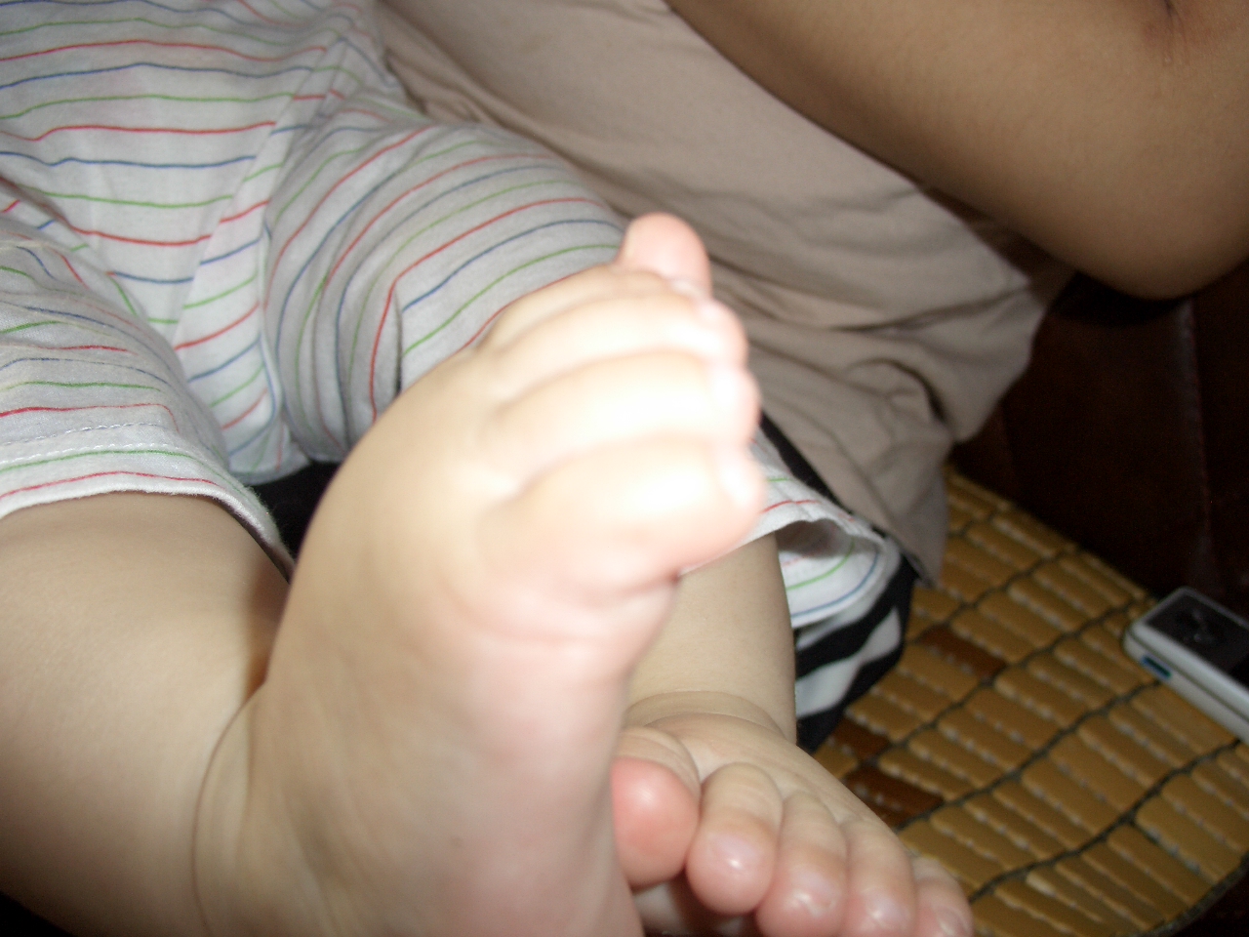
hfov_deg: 55.4
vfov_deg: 42.9
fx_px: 1191
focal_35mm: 33
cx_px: 624
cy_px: 468
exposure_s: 1/60
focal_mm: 7.1
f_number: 2.8
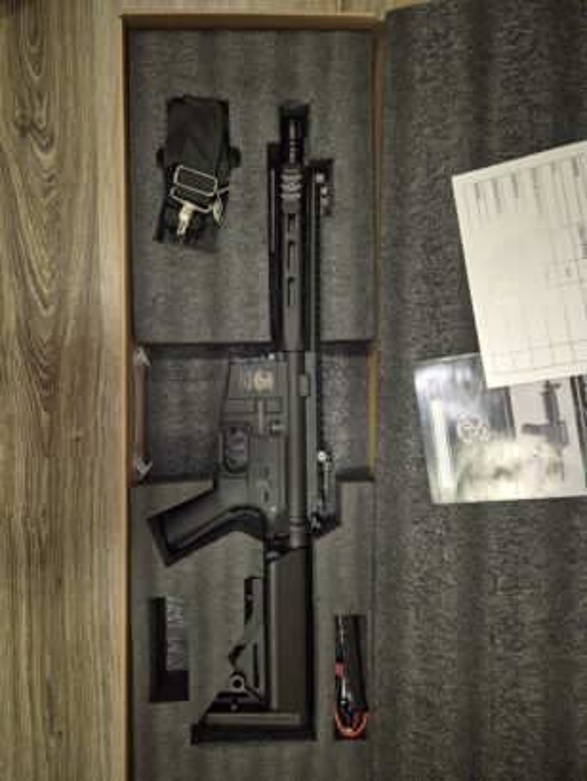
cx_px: 294
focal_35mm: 23
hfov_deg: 58.9
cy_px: 390
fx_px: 519
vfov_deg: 73.9
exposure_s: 1/25
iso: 125
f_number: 1.8
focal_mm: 5.4
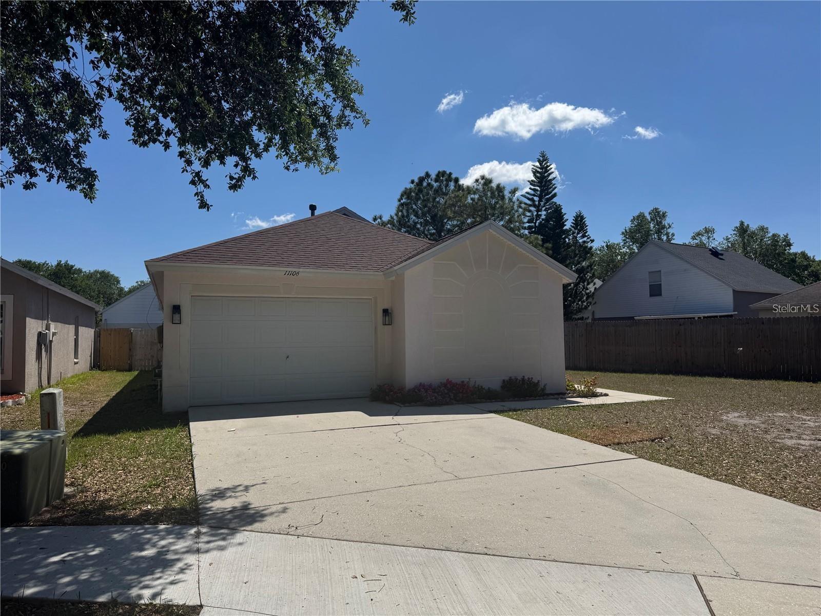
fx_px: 569
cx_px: 410
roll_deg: +0.9
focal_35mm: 24
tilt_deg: +1.6
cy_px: 308
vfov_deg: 56.8
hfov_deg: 71.6
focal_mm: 6.76
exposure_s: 1/9009
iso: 80
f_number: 1.78
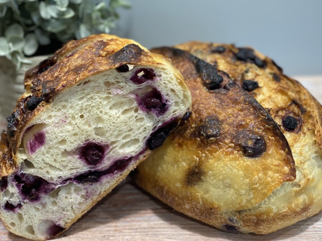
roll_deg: +1.8
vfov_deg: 24.8
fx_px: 549
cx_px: 178
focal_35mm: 59
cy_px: 110
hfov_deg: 32.7
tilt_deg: -31.2
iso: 125
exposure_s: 1/40
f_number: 2
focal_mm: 6
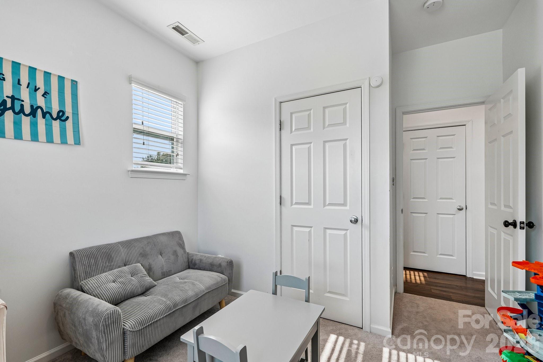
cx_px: 272
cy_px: 181
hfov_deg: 96.7
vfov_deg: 73.7
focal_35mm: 16
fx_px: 241
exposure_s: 1/30
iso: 320
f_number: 8
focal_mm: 16
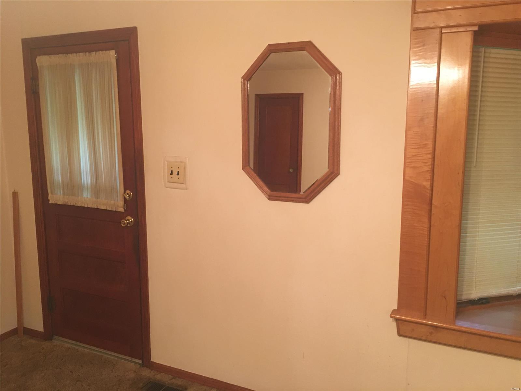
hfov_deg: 61.7
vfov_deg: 48.2
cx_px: 260
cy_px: 196
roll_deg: +0.1
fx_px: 436
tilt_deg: -7.4
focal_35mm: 29
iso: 100
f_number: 2.2
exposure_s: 1/10
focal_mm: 4.15
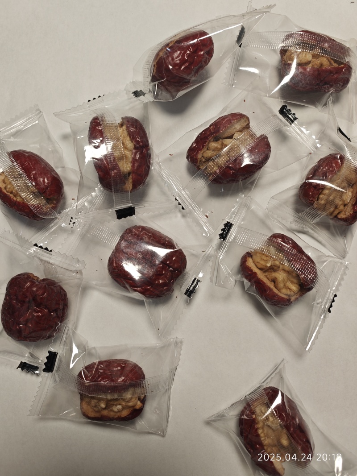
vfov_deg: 73.9
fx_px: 316
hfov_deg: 58.9
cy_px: 238
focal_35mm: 23
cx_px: 178
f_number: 2.8
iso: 125
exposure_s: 1/100
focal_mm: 6.68
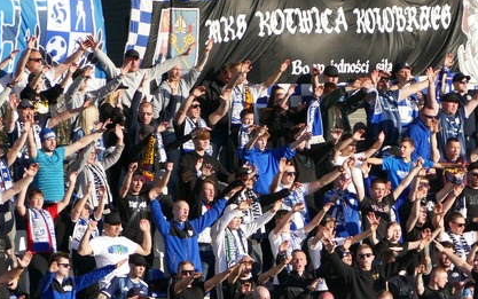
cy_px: 336
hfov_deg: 4.0
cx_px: 285
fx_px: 6816
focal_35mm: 523
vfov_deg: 2.5
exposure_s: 1/800
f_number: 4
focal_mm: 67.72
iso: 125
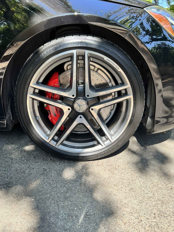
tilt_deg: -15.3
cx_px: 87
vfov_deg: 67.3
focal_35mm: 26
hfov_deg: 53.1
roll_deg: +4.0
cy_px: 116
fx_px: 174
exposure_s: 1/497
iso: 50
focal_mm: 5.7
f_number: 1.5
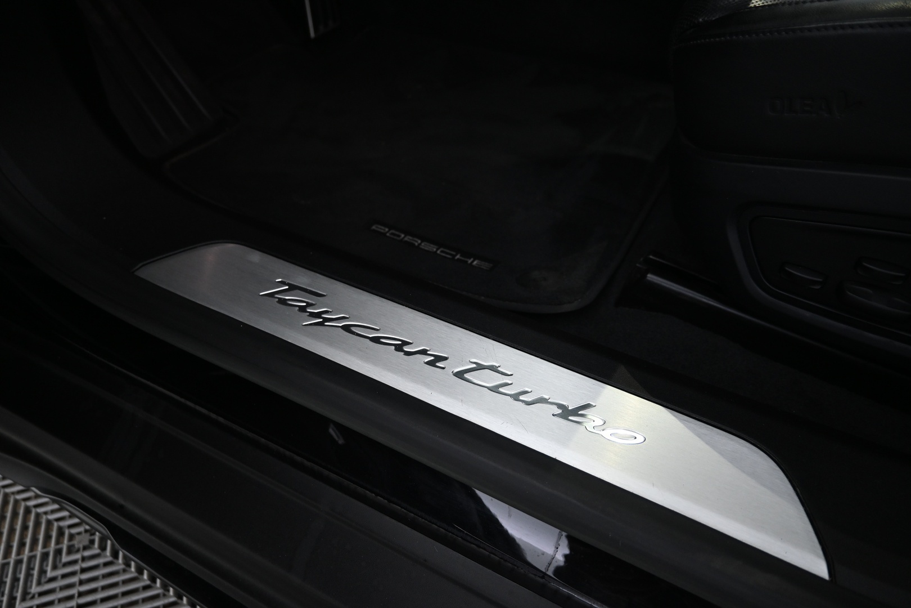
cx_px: 456
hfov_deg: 73.7
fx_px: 607
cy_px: 304
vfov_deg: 53.1
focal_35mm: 24
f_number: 3.5
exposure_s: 1/25
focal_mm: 16
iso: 900
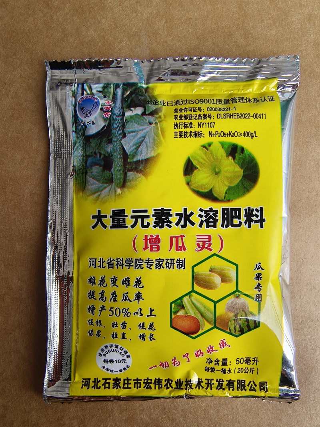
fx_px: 333
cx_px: 160
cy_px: 214
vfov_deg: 65.3
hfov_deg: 51.3
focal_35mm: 27
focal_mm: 2.28
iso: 100
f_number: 2
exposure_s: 1/138
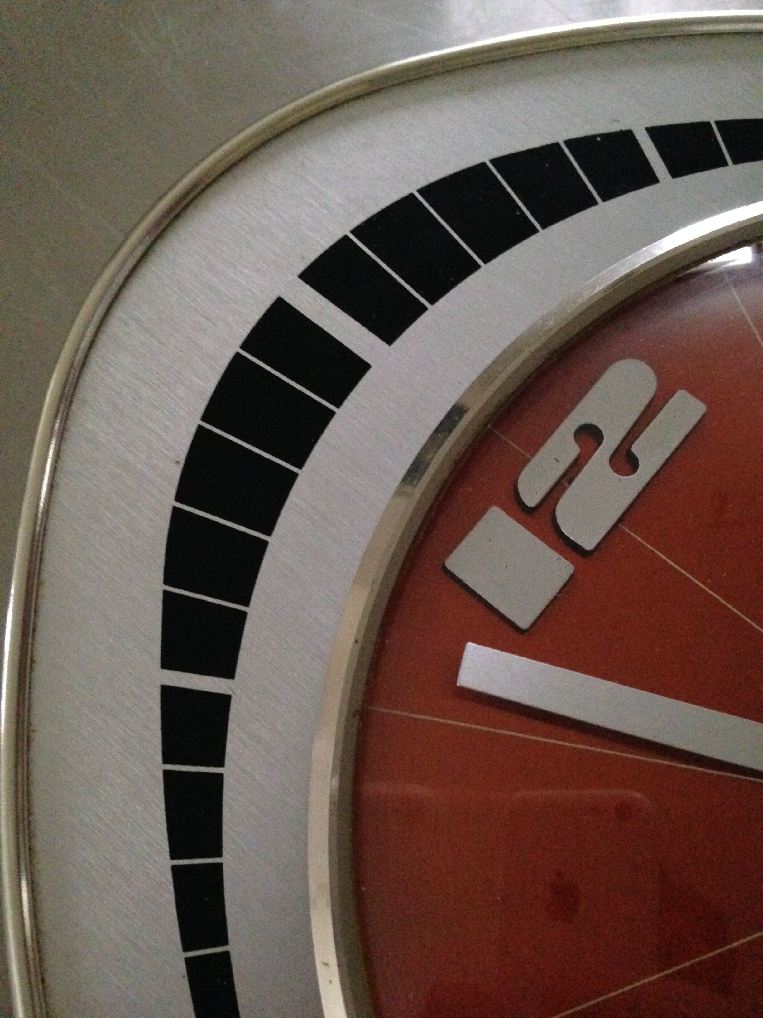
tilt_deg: -71.3
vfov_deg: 55.4
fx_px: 970
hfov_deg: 42.9
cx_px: 382
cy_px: 509
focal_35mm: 33
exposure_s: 1/15
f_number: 2.4
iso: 800
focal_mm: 4.12
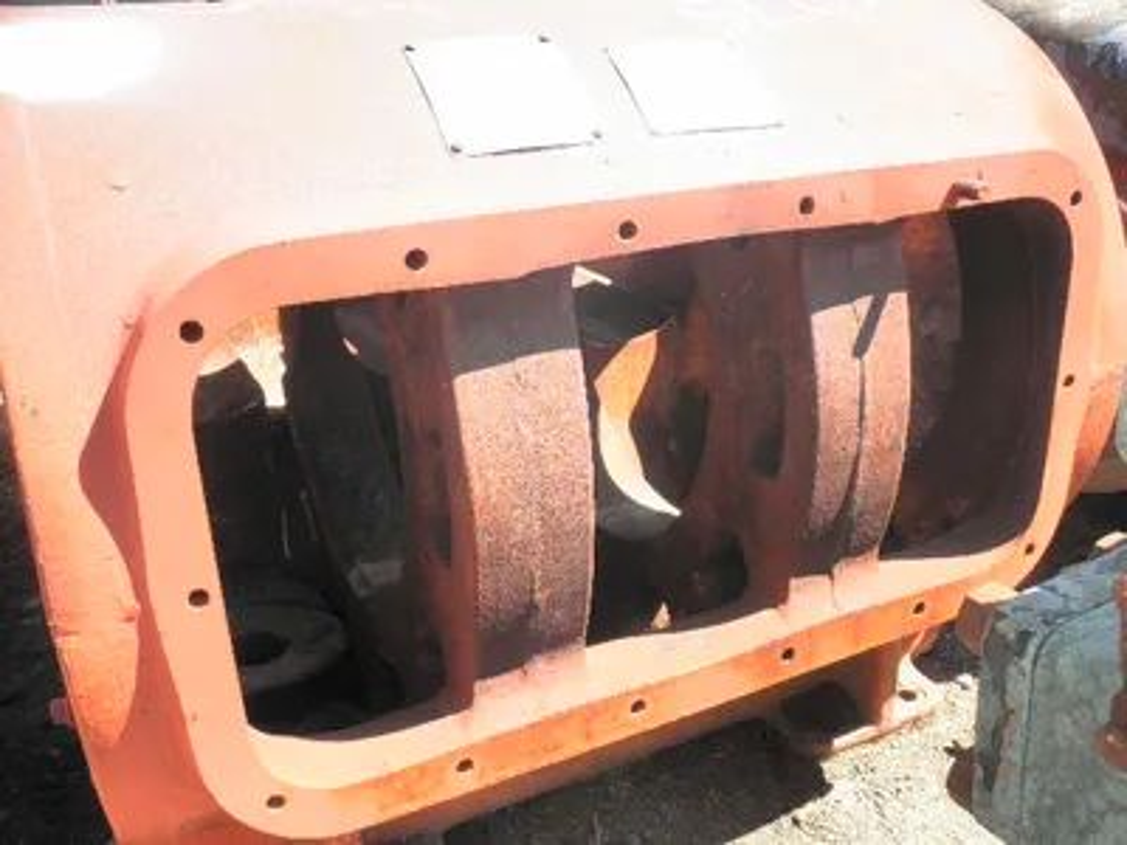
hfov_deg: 52.6
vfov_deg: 40.7
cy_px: 422
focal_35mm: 35
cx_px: 564
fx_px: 1140
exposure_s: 1/320
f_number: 3.2
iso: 64
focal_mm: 6.1
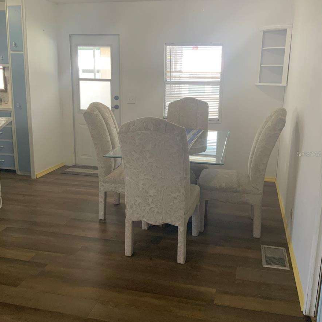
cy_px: 154
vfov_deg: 47.2
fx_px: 368
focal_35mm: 35
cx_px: 158
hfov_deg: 47.2
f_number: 1.8
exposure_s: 1/60
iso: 64
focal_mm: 3
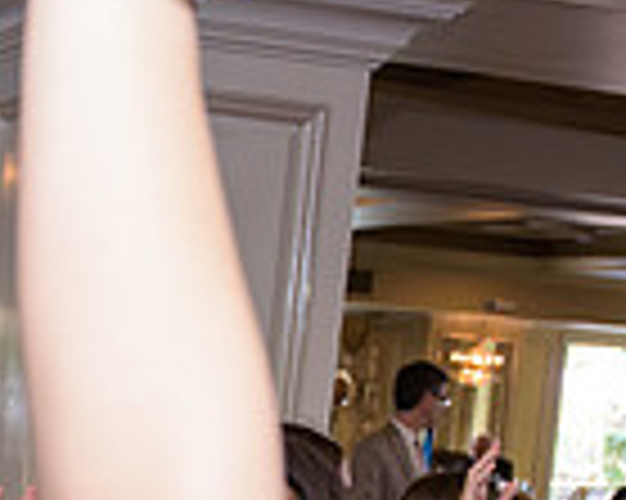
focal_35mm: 94
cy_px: 628
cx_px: -27
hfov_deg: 19.7
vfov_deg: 15.6
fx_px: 1740
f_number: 3.2
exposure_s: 1/125
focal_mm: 24
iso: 1600
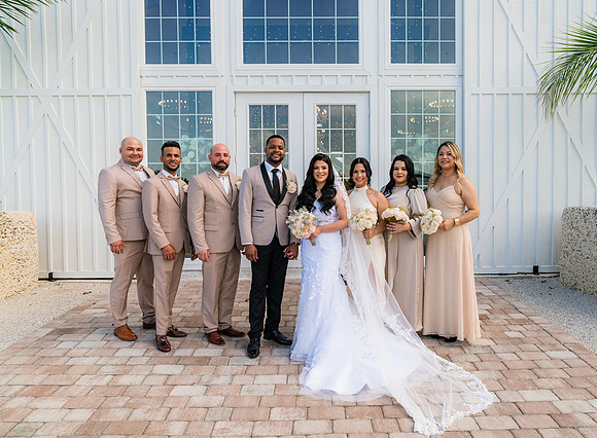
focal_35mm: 28
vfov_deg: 49.4
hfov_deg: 64.0
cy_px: 219
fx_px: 477
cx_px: 329
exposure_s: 1/400
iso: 250
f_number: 5.6
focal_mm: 26
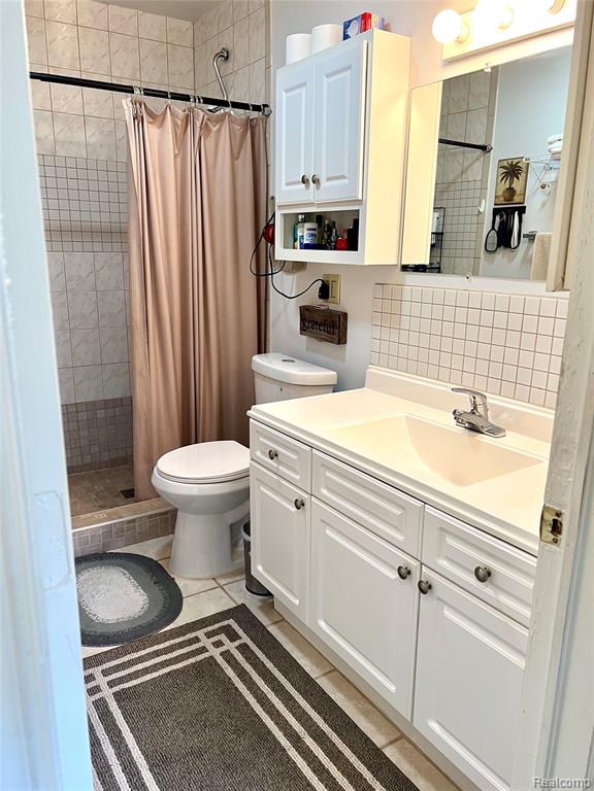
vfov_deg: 67.3
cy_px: 396
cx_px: 297
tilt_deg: -14.0
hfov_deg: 53.1
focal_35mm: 26
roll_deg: +0.0
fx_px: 595
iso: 100
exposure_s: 1/60
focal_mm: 5.7
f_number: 1.5
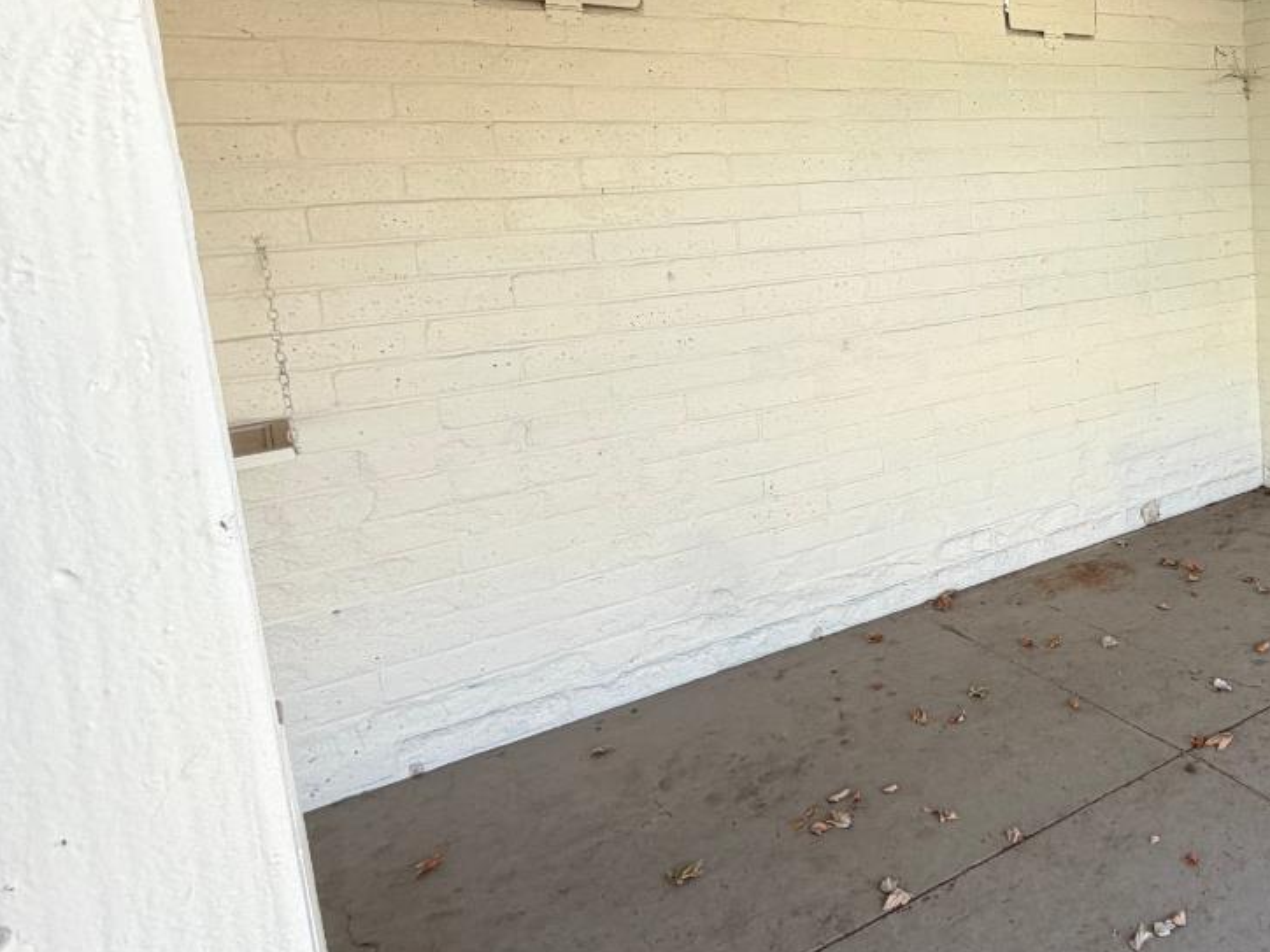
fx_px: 1064
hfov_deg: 53.4
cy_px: 302
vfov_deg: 47.3
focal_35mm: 29
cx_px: 1159
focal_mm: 2.22
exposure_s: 1/121
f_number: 2.2
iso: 50
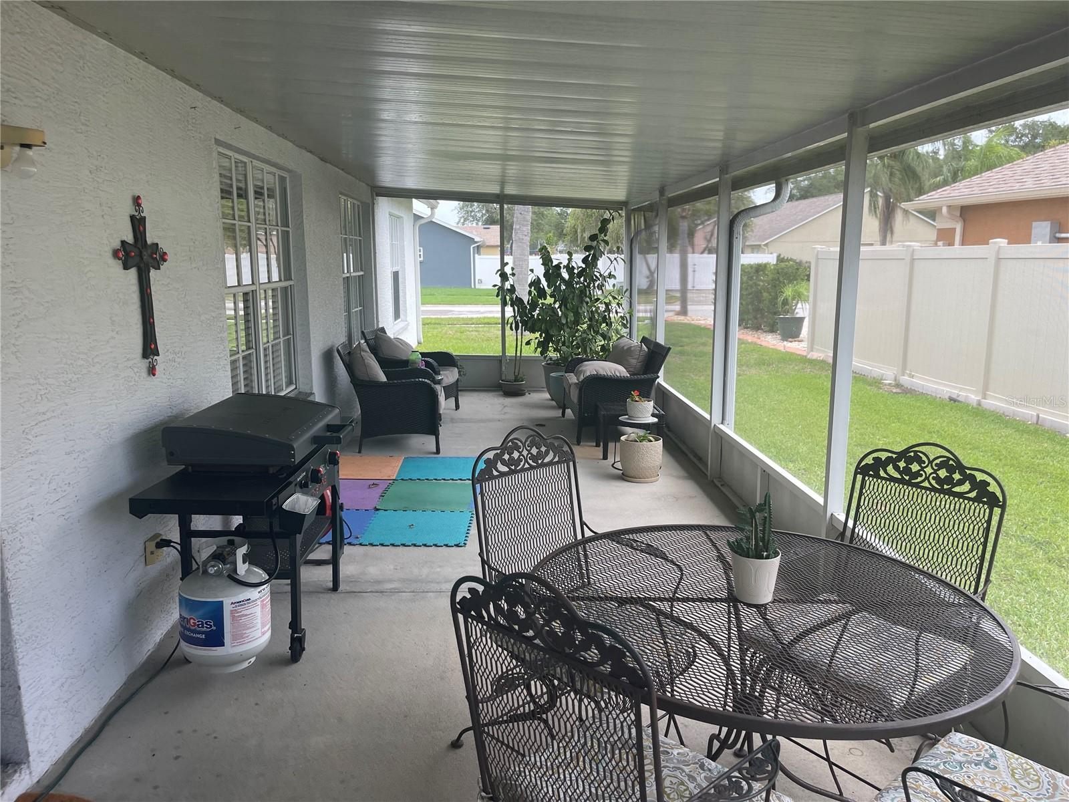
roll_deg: +0.1
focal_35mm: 25
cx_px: 534
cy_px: 401
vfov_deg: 54.9
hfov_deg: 69.4
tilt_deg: -7.9
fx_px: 772
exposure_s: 1/535
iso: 32
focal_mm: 5.1
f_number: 1.6
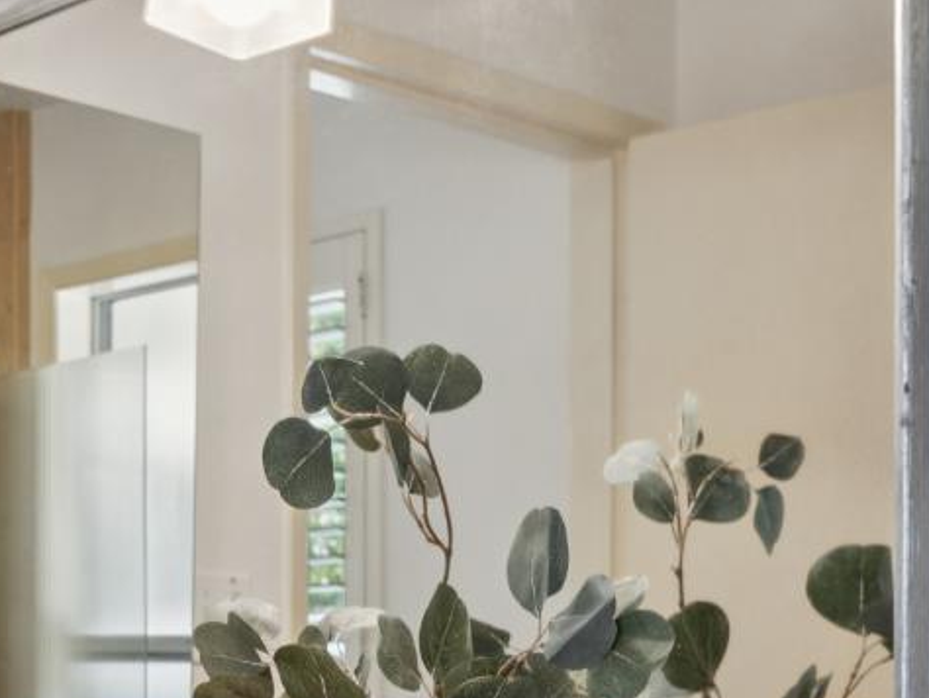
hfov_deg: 24.6
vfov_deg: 18.9
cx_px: 35
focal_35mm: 76
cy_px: 692
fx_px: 2041
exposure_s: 1/40
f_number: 8
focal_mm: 25
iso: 400
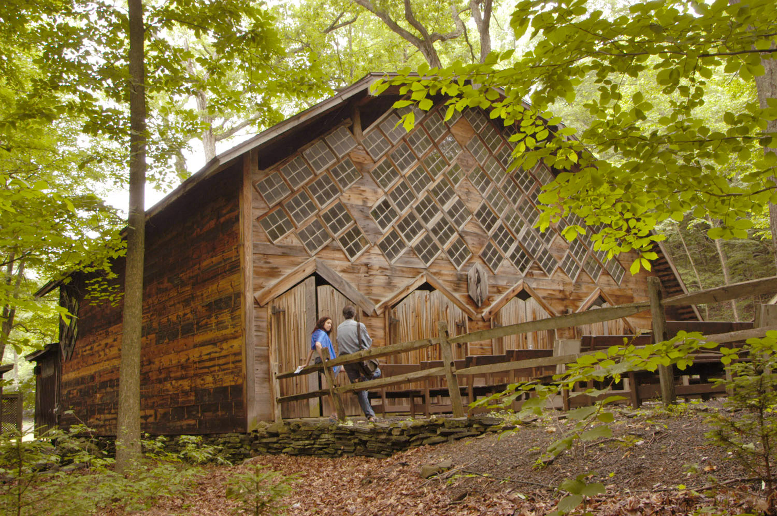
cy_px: 258
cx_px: 388
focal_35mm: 36
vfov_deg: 36.8
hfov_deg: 53.2
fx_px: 776
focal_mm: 24
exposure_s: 1/6
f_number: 11
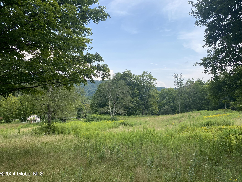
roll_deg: -1.6
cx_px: 121
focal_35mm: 26
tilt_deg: +1.9
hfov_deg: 67.3
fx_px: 182
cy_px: 91
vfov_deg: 53.1
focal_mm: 4.25
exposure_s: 1/1330
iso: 32
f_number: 1.8
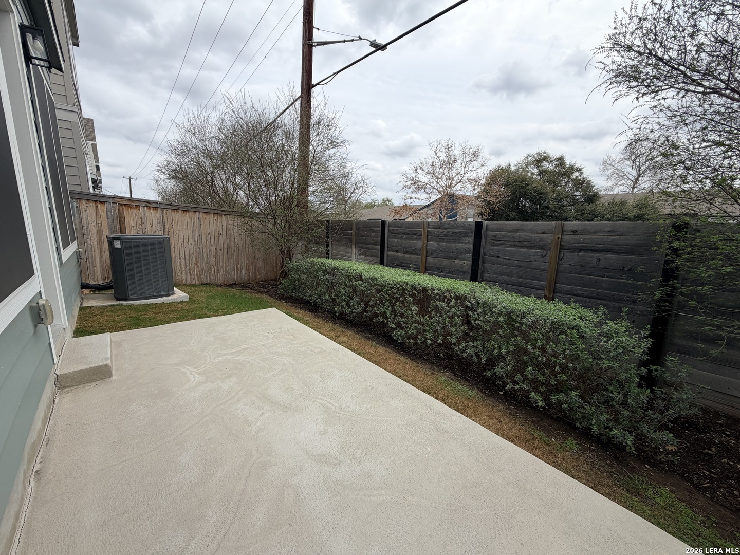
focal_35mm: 14
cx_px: 370
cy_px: 278
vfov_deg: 85.7
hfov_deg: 102.1
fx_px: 299
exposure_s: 1/809
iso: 20
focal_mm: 2.22
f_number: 2.2
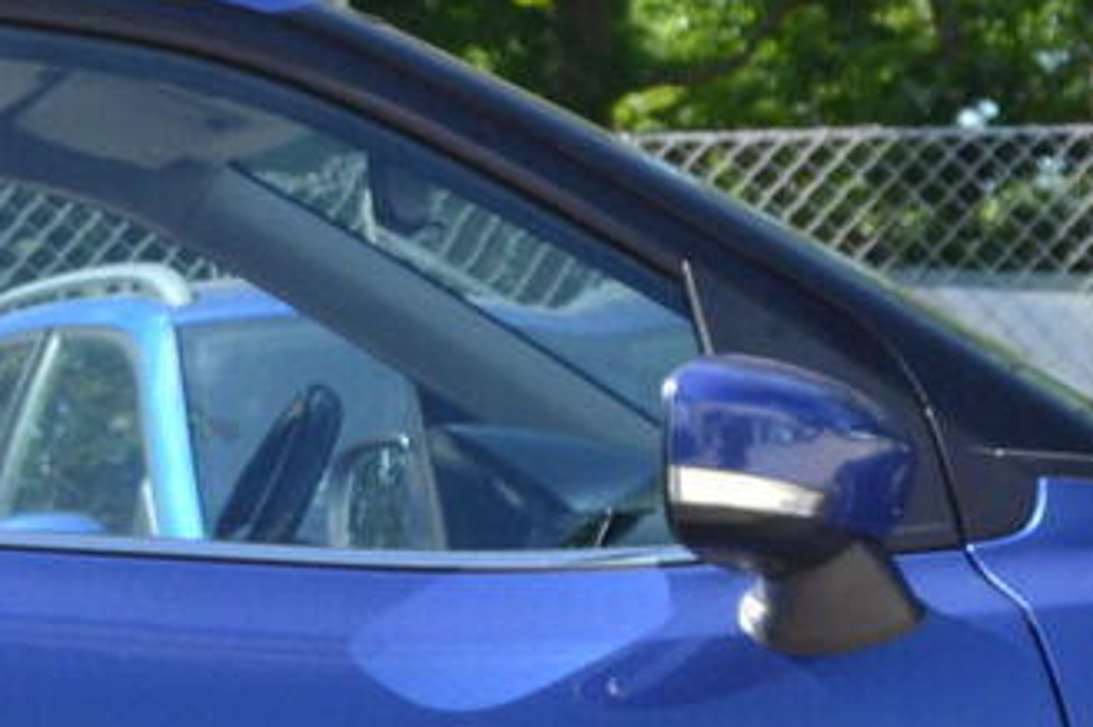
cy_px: 863
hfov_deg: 9.6
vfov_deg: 6.5
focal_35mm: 210
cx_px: -292
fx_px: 6372
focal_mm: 24
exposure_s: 1/160
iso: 100
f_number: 6.3
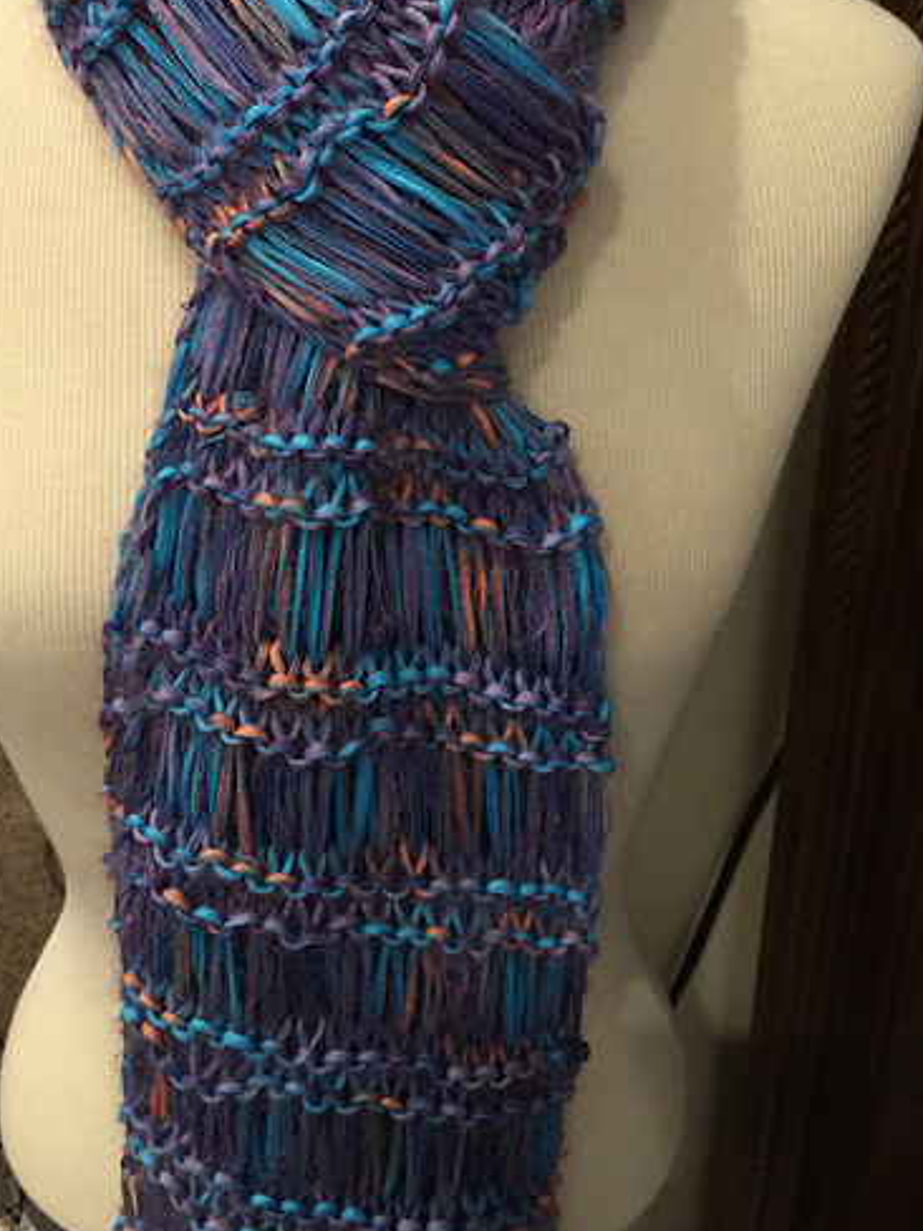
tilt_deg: -26.1
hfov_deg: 37.6
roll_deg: +1.2
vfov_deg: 48.6
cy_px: 469
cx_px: 386
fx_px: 1351
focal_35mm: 38
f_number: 2.2
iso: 100
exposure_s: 1/15
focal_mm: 4.15
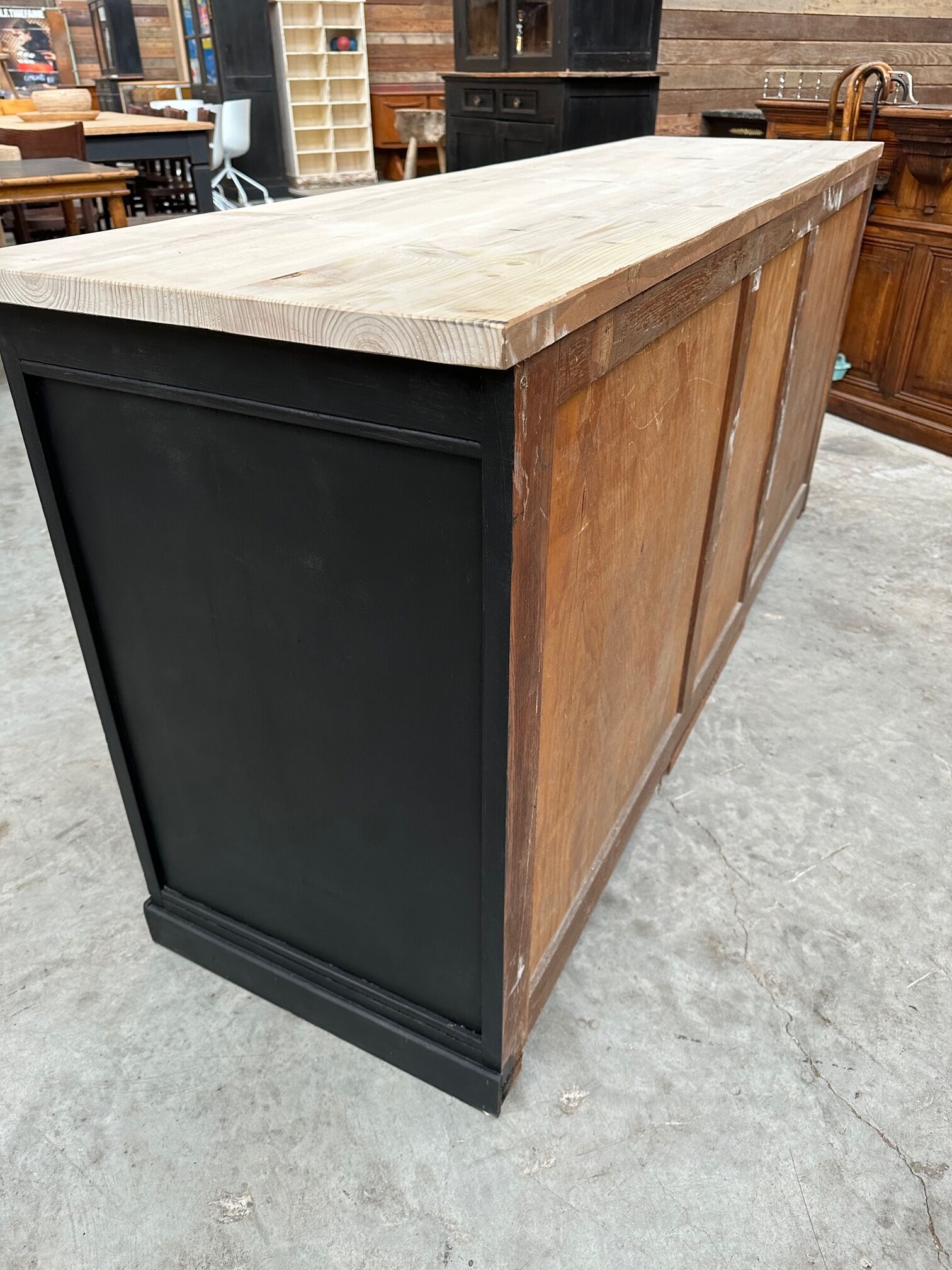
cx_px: 476
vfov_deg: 71.6
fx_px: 880
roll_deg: +1.1
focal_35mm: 24
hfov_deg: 56.8
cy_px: 635
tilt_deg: -32.1
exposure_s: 1/105
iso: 250
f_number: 1.78
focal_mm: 6.86
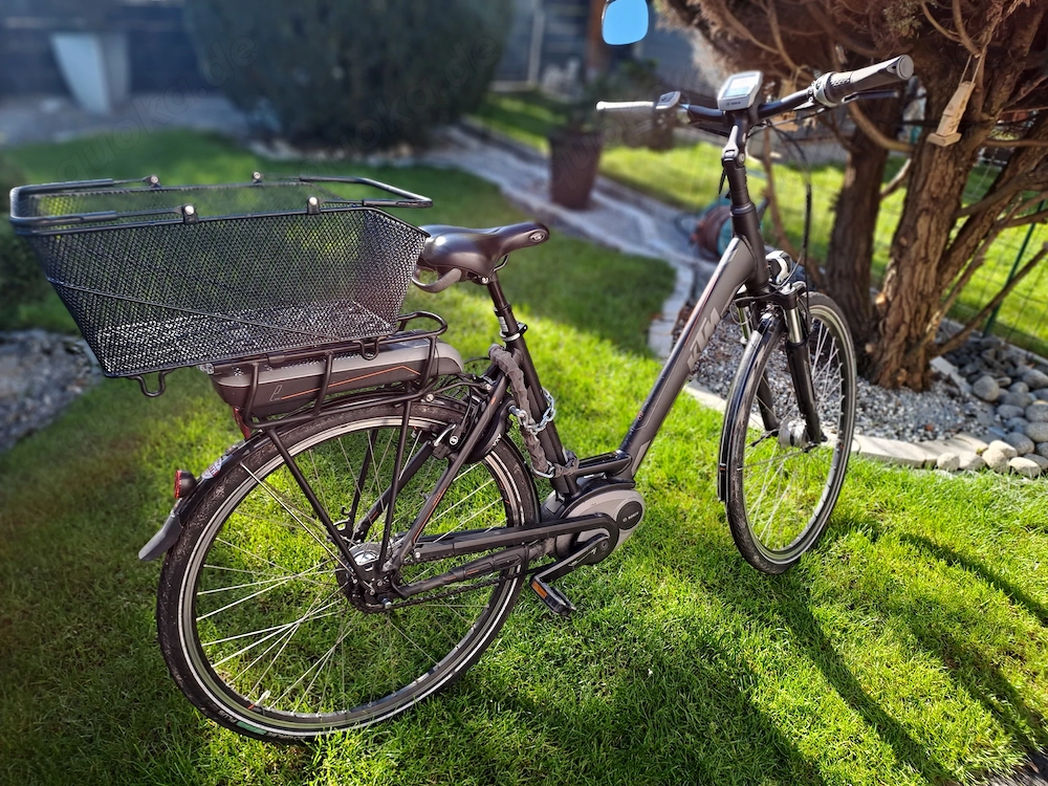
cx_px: 524
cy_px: 393
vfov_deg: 54.9
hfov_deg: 69.4
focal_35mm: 25
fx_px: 757
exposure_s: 1/158
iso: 32
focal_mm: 4.65
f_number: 1.8
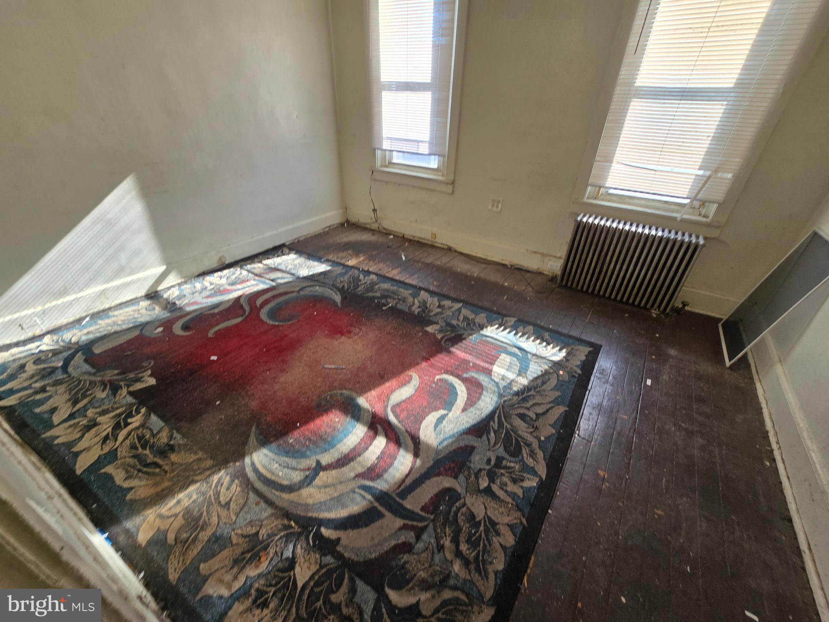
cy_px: 311
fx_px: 311
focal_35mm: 13
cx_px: 414
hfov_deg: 106.2
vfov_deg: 89.9
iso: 50
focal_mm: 2.2
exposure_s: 1/169
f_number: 2.2
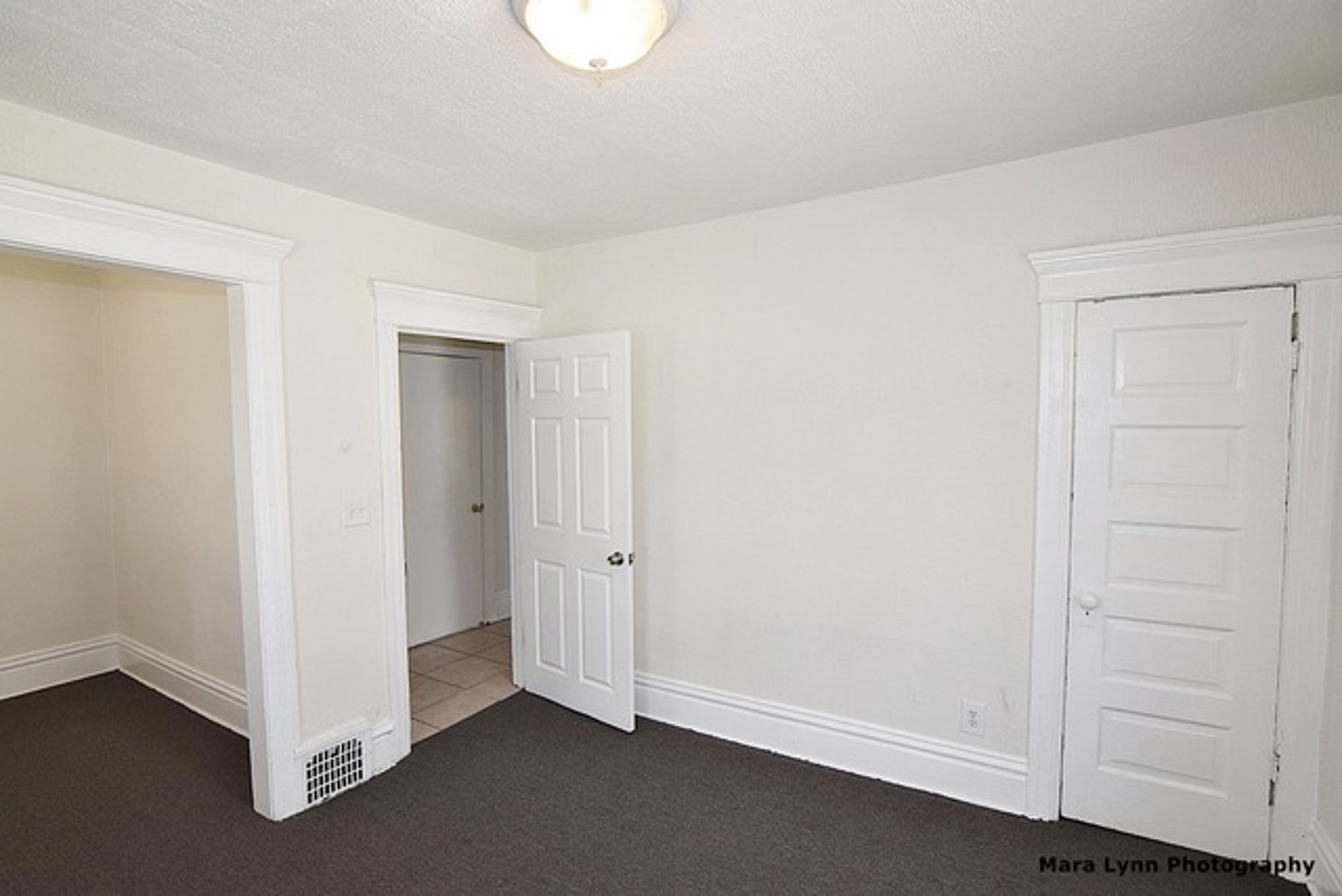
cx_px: 671
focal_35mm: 16
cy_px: 448
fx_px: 615
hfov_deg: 95.0
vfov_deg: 72.1
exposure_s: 1/125
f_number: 5.6
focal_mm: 11
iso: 560
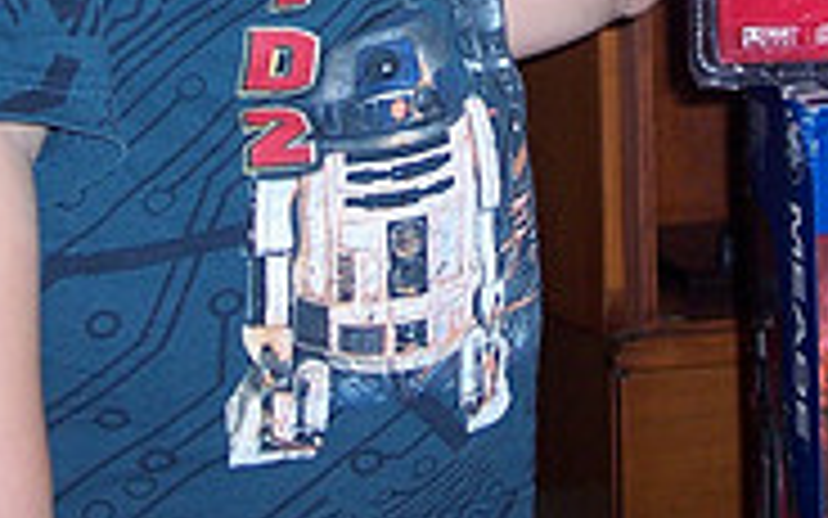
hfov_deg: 16.1
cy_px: -291
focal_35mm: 130
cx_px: 432
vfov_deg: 9.7
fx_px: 2934
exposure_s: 1/60
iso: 100
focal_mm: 8
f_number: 2.8
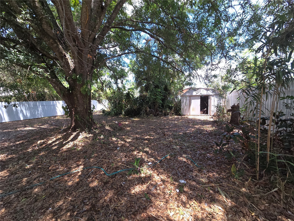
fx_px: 110
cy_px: 110
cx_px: 147
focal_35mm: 13
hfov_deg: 106.2
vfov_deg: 89.9
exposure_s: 1/208
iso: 50
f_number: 2.2
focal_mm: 2.2
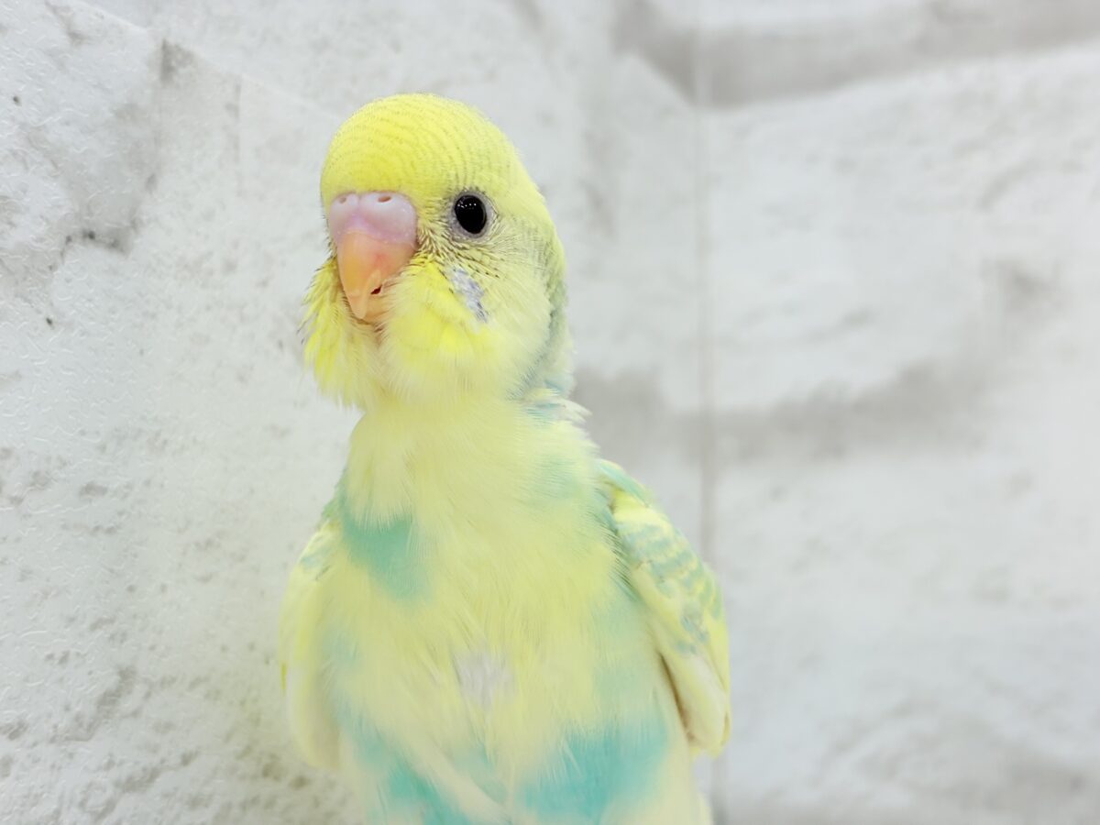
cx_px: 550
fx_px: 1652
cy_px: 412
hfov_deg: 36.8
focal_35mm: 52
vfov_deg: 28.0
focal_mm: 5.96
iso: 50
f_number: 1.6
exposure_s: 1/100
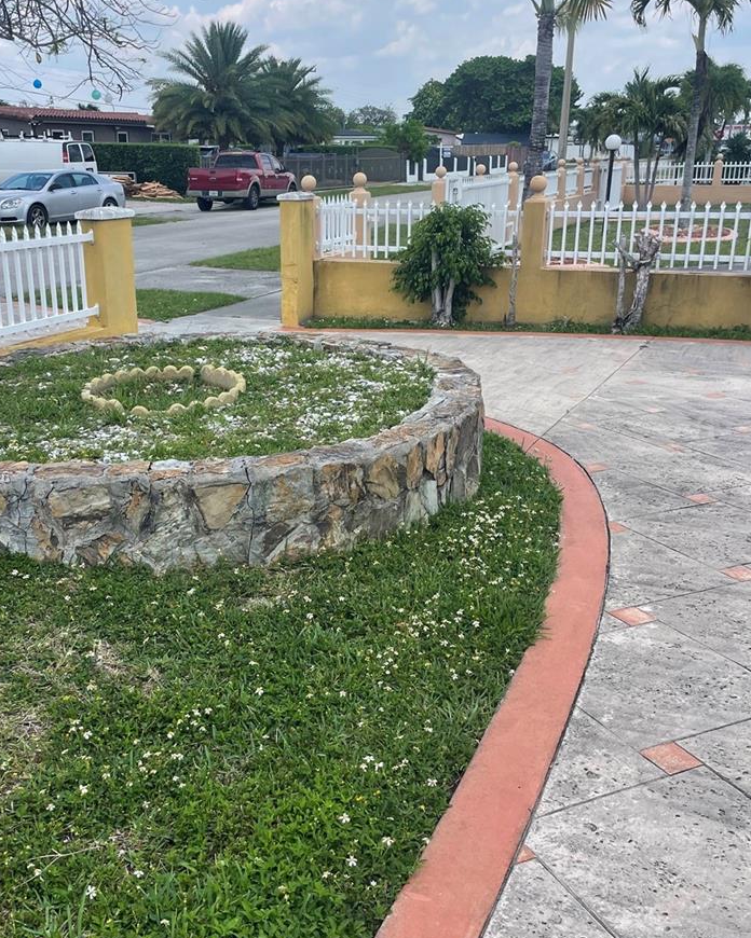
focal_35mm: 35
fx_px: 972
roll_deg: +0.0
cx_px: 296
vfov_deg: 51.5
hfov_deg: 42.0
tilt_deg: -18.3
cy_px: 479
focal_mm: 4.2
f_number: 1.6
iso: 32
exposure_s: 1/1916
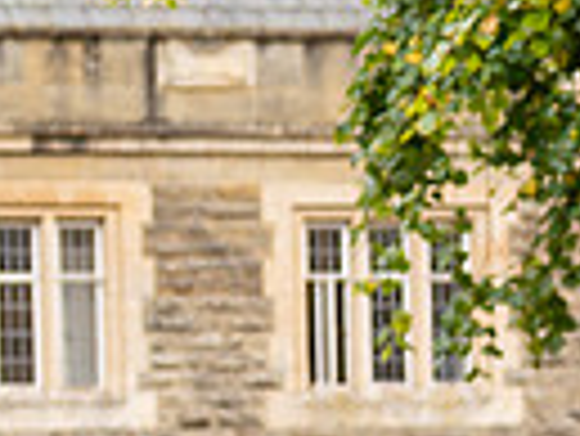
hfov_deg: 4.6
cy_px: 801
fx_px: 7211
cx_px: 1068
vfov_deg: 3.4
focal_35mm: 430
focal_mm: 70
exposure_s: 1/800
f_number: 2.8
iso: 640
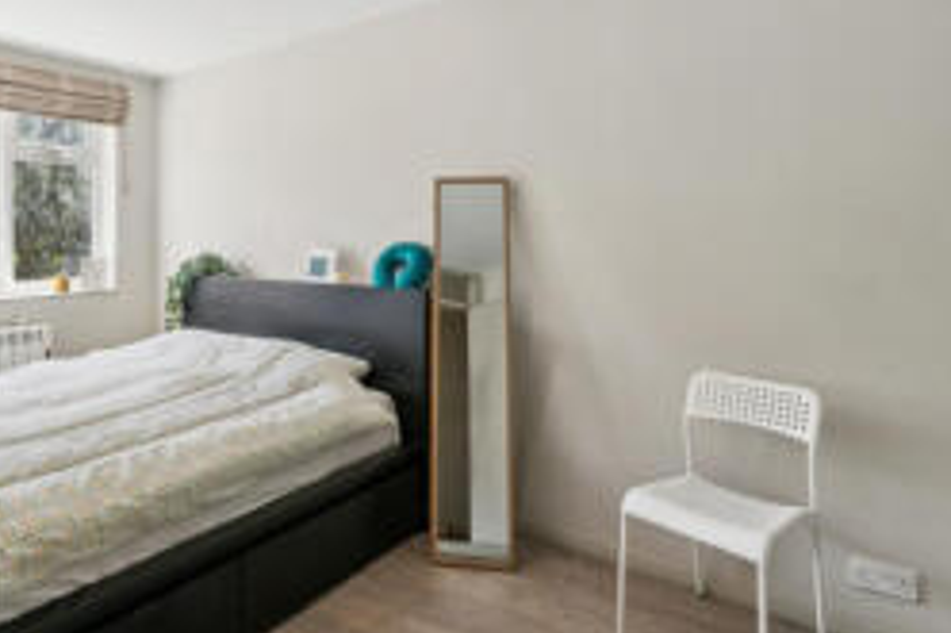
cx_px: 341
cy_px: 236
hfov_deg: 74.5
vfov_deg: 54.4
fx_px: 607
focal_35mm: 23
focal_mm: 12
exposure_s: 1/60
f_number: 9
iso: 640
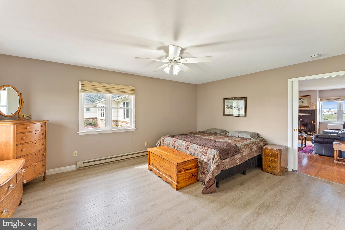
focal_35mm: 15
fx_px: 140
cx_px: 172
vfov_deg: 78.8
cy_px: 115
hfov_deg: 101.9
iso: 200
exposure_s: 1/3
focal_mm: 14.6
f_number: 7.1
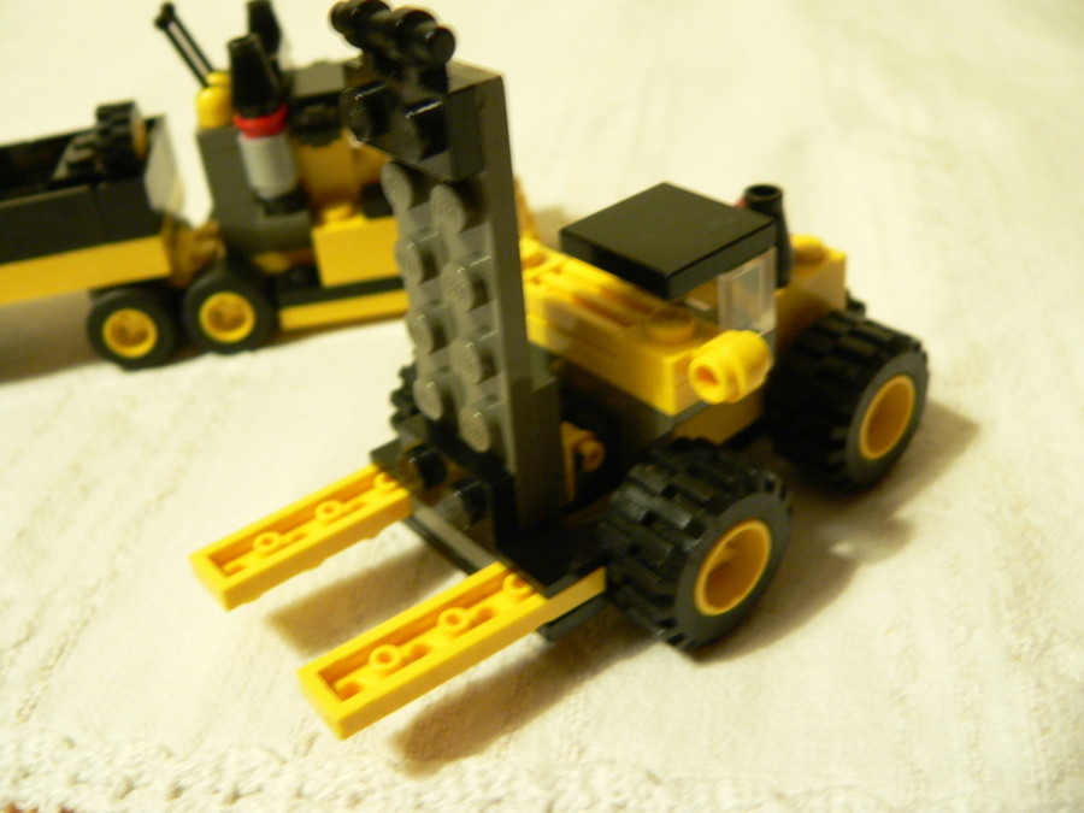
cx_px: 542
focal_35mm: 36
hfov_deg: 51.4
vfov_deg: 39.7
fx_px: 1127
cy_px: 406
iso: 200
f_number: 2.8
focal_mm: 6
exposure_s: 1/4
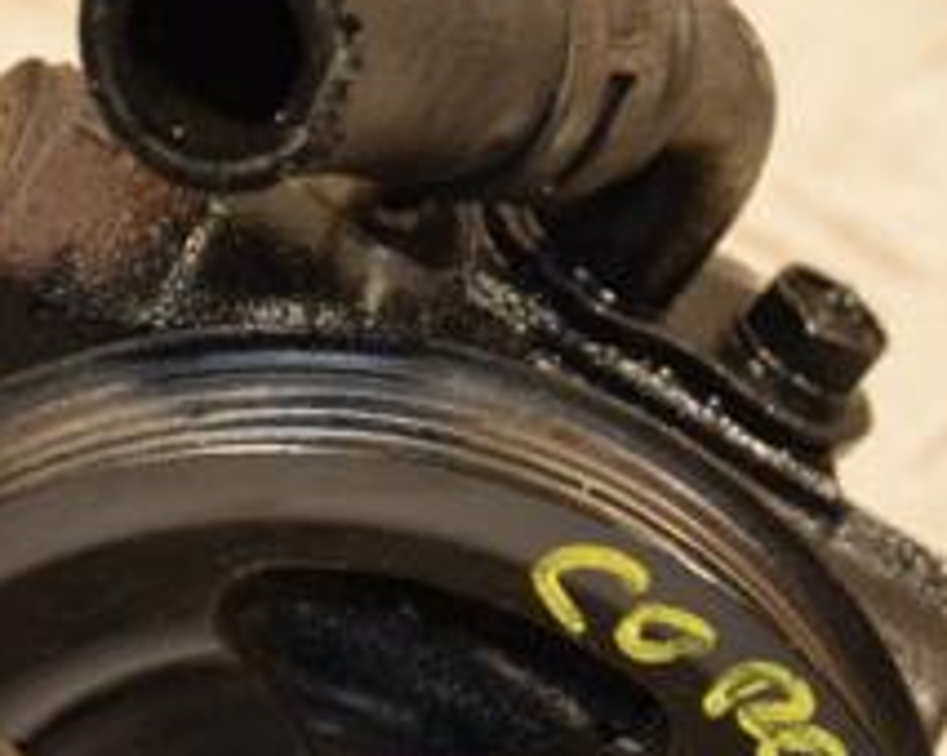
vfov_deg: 3.7
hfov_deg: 4.6
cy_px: 614
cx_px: 187
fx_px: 11658
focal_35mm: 416
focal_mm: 105
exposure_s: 1/80
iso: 800
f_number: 5.6
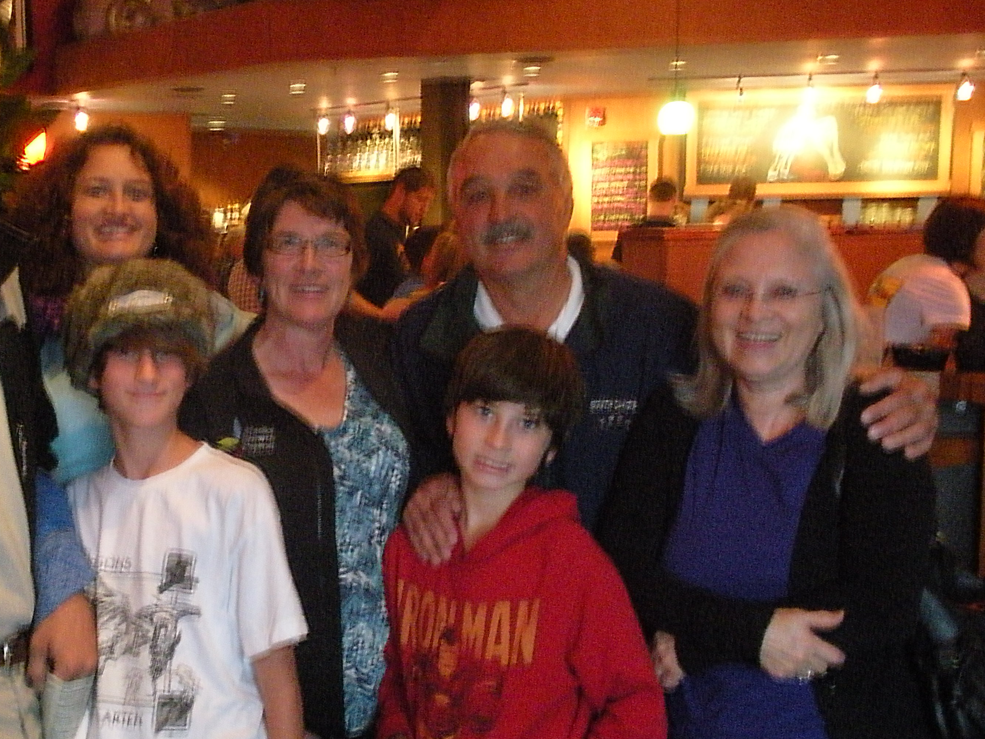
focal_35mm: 49
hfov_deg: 38.4
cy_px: 395
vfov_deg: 29.7
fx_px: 1394
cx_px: 325
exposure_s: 1/8
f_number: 3.5
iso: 640
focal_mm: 6.3
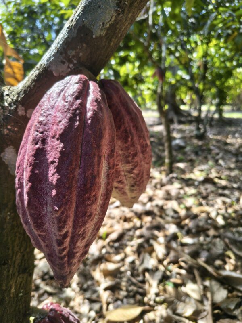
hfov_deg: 56.8
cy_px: 162
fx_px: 224
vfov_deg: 71.6
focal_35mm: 24
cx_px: 121
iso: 155
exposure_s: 1/100
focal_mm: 5.56
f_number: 1.8
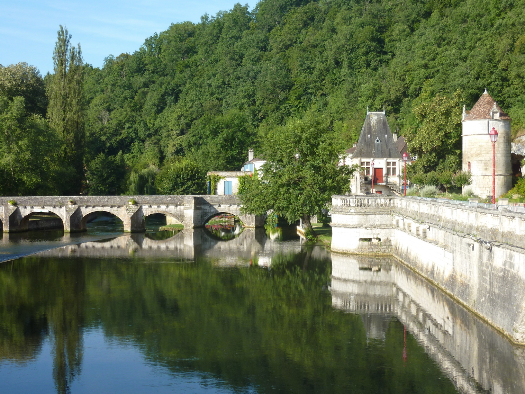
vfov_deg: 25.2
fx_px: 880
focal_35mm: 58
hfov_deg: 33.2
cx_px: 255
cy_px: 193
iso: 80
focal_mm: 9.1
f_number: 3.9
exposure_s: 1/320
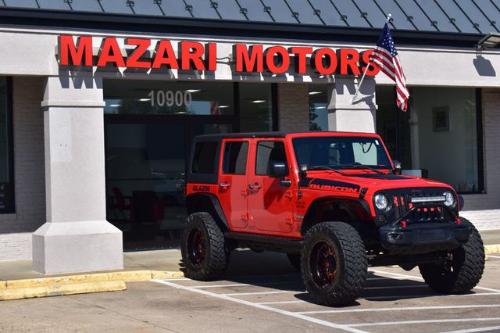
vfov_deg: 18.9
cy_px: 166
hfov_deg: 28.1
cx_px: 250
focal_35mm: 72
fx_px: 999
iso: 250
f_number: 11
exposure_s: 1/500
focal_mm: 48
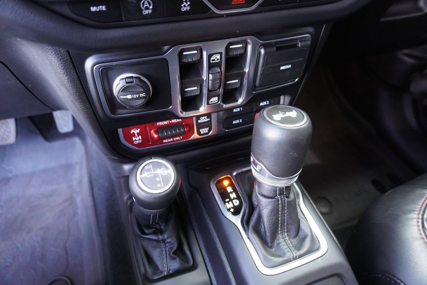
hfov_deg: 73.7
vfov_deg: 53.2
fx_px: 285
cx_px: 214
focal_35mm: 24
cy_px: 142
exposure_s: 1/60
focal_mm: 16
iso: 2500
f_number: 3.5
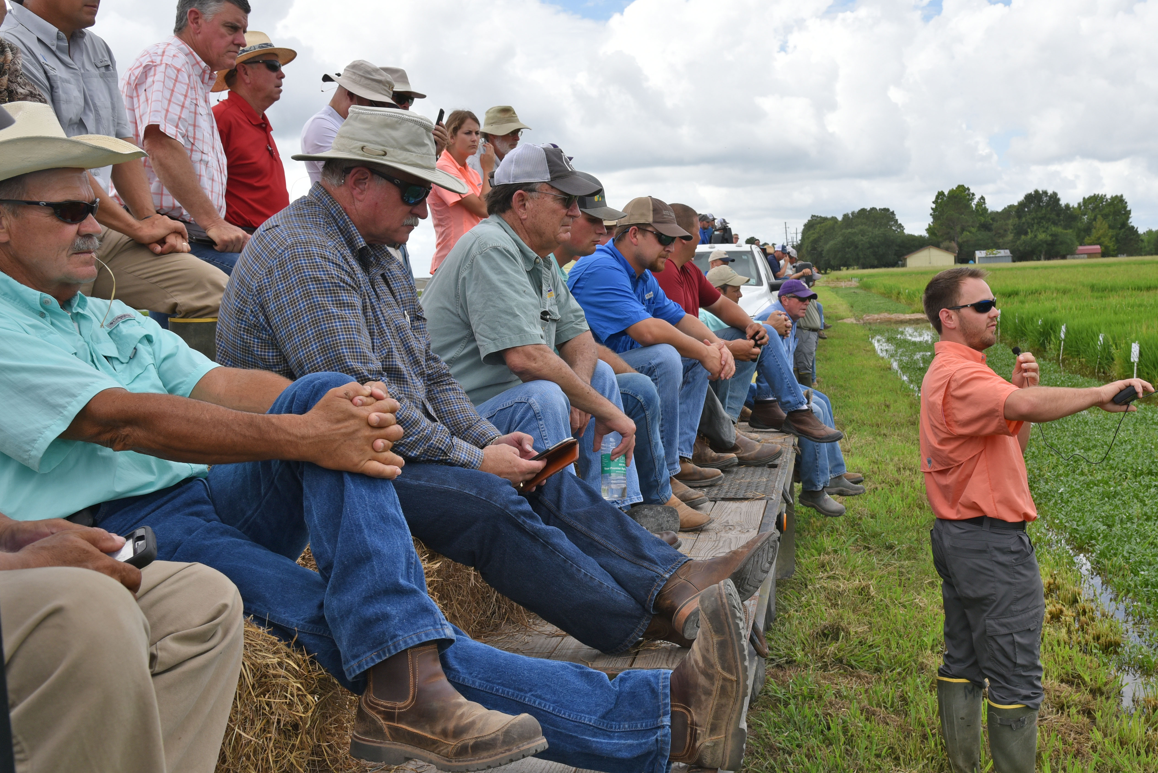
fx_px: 1191
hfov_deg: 51.6
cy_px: 415
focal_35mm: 37
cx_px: 680
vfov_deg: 36.0
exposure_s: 1/320
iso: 250
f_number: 9
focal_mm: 31
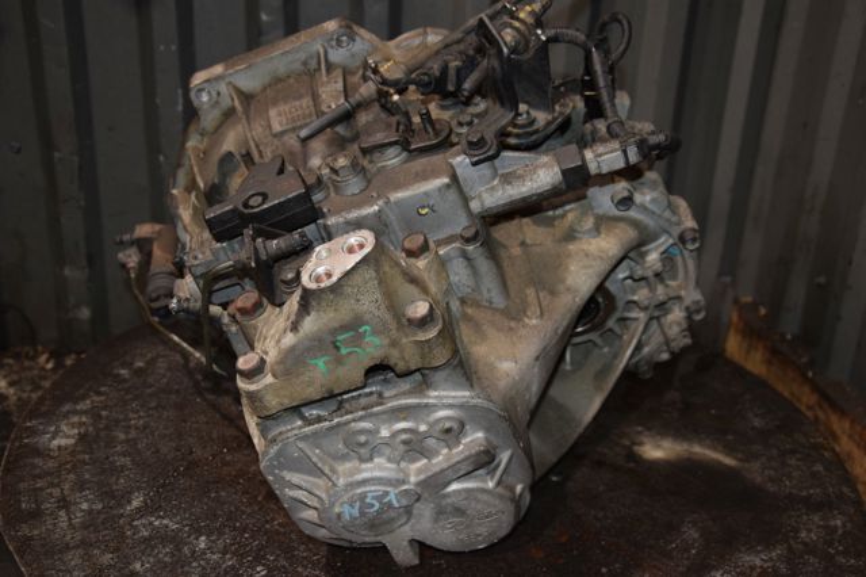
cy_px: 288
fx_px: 1082
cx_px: 433
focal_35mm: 45
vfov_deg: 29.8
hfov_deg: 43.6
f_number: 5
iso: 800
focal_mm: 30
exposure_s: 1/60
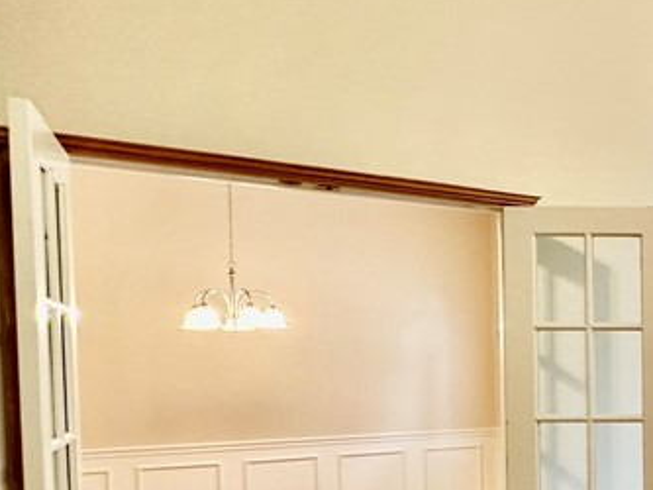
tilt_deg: -2.0
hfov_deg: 32.6
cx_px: 851
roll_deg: -0.1
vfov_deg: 32.6
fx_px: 811
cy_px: 396
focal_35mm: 43
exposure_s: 1/120
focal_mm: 2.22
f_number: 2.2
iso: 250
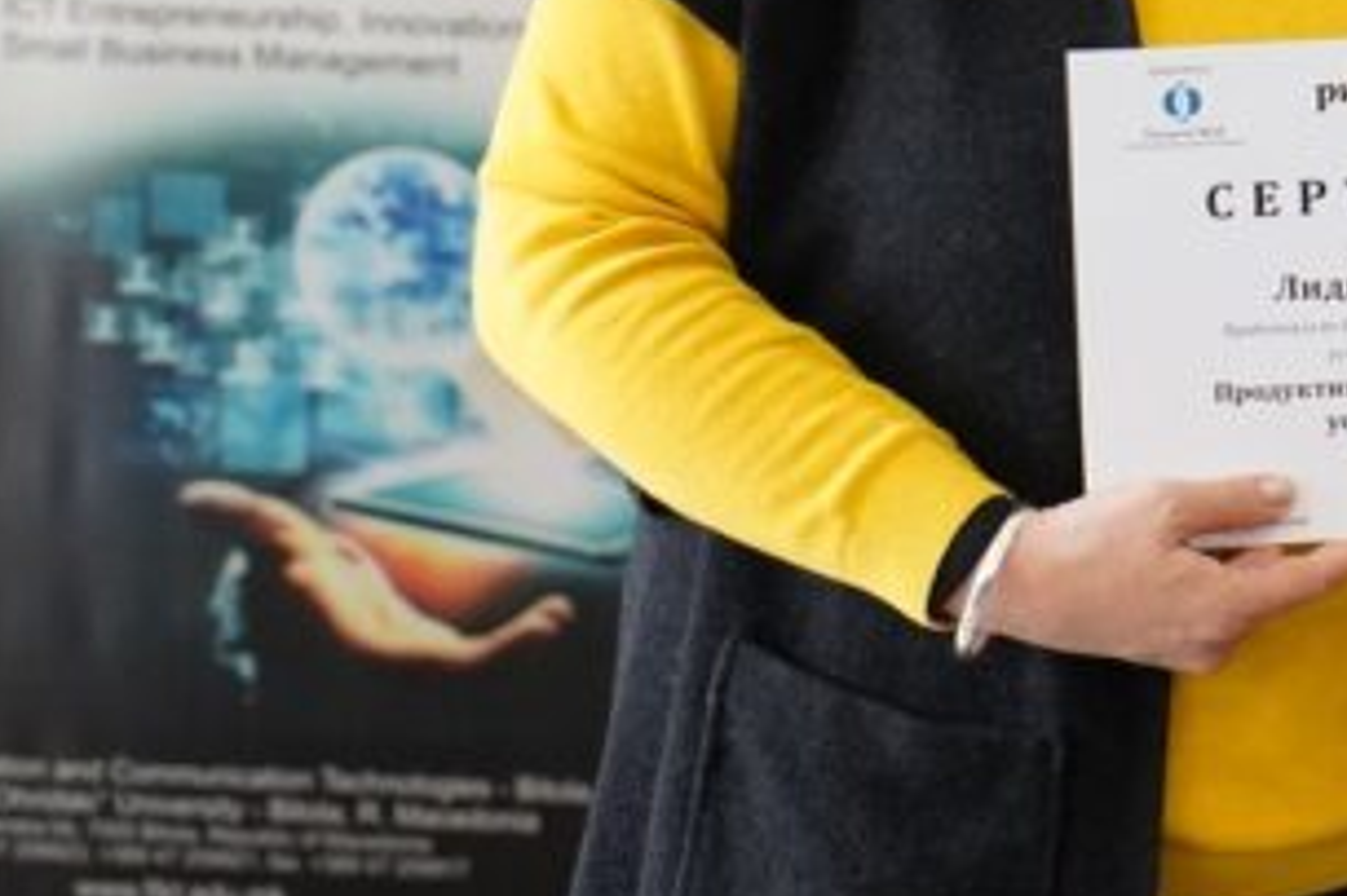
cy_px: 170
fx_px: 8788
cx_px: 1502
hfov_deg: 8.7
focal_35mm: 235
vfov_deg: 5.8
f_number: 5.6
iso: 4000
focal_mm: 70
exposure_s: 1/250
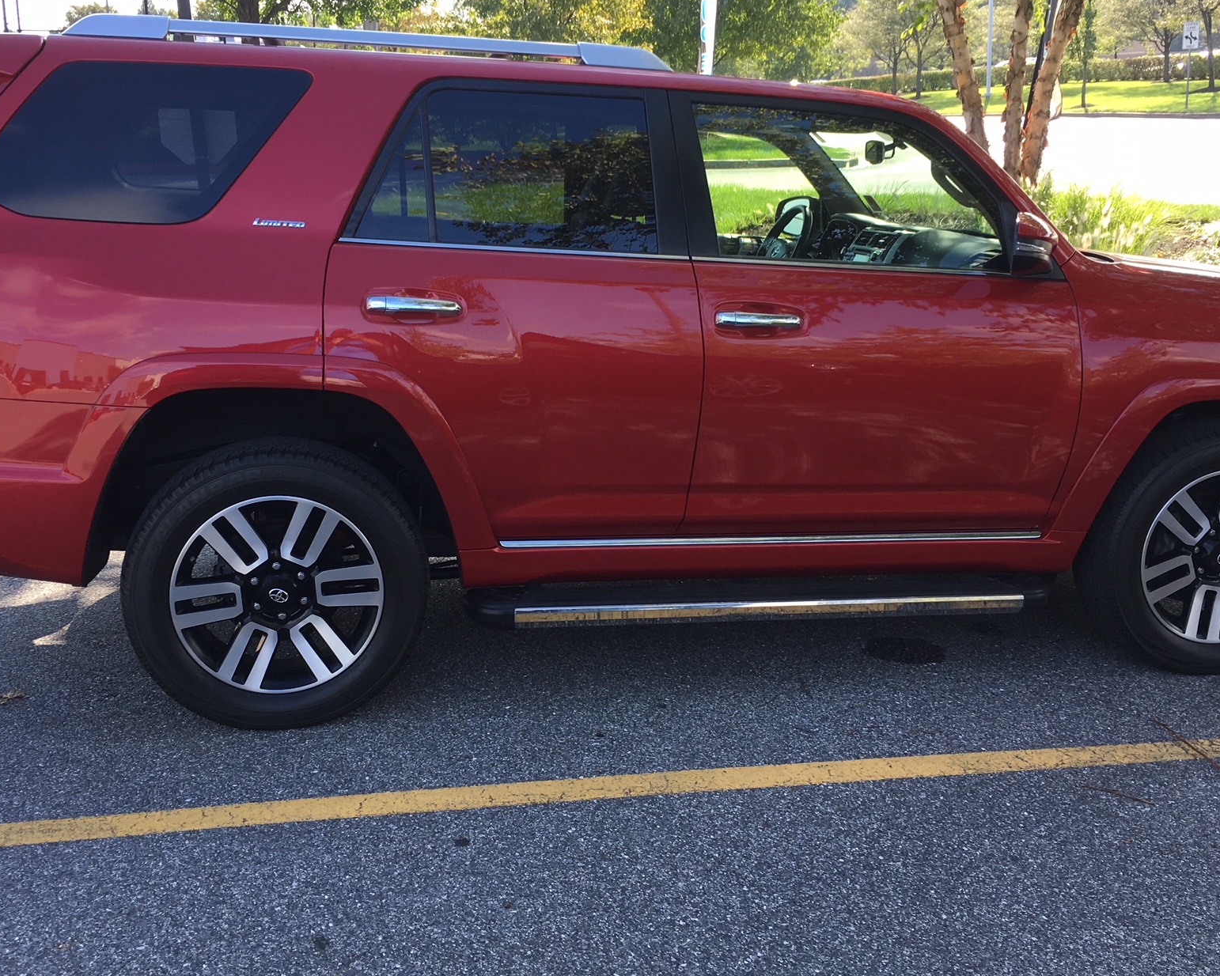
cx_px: 614
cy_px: 460
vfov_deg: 40.1
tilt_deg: -16.1
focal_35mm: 37
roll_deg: +1.8
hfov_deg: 49.1
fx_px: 1336
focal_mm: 4.15
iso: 25
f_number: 2.2
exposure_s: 1/248
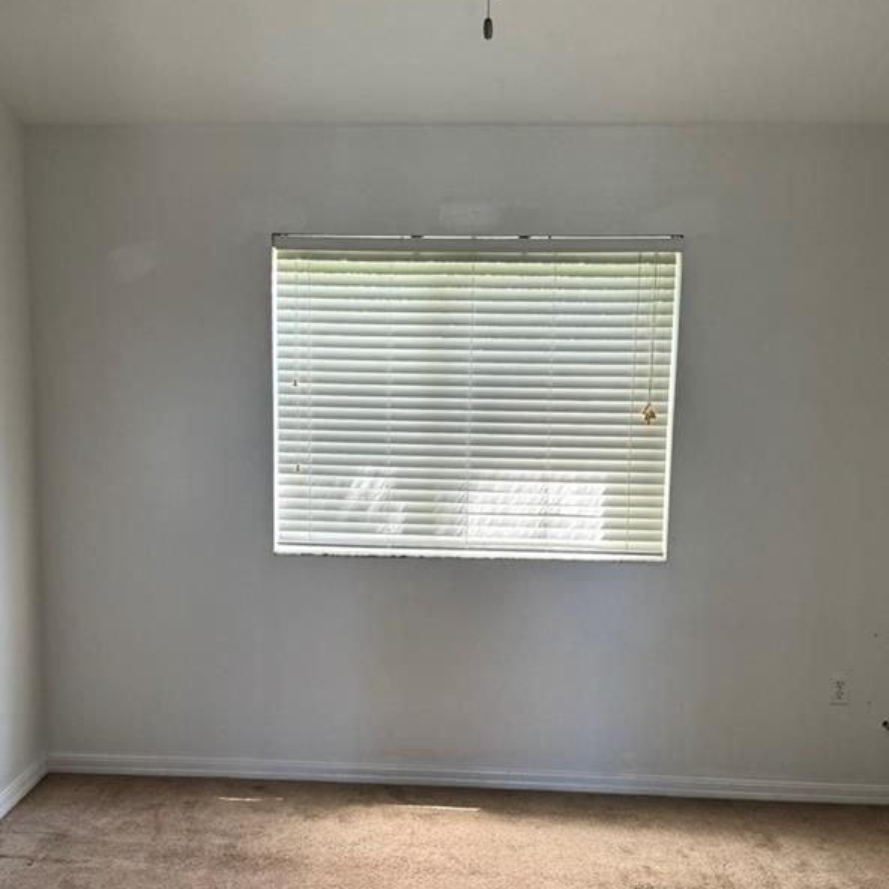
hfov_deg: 39.1
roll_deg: -0.2
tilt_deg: -8.9
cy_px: 545
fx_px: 1249
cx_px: 387
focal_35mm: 43
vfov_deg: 39.0
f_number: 1.78
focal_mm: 6.76
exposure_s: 1/89
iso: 200
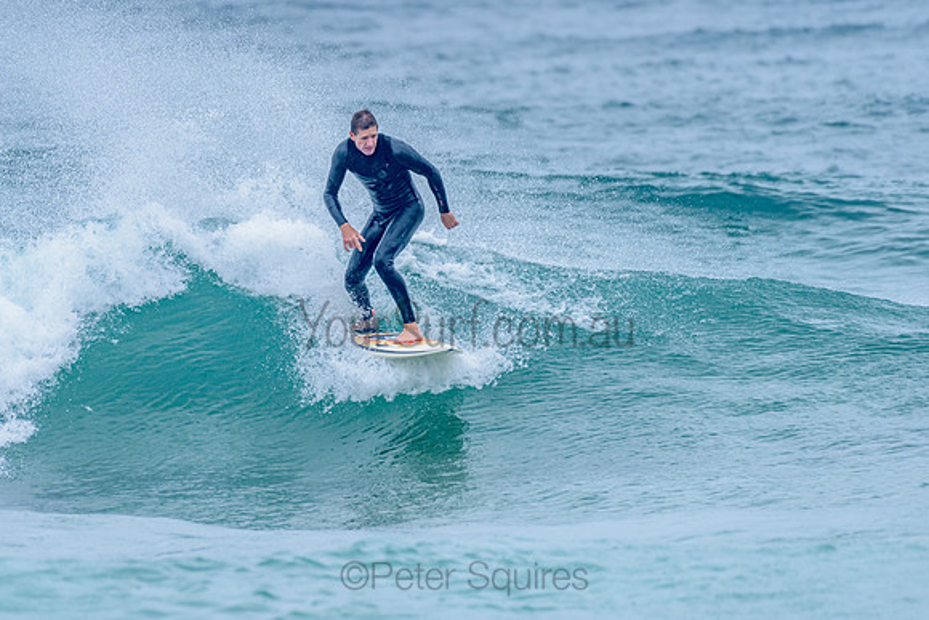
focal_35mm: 628
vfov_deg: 2.2
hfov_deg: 3.3
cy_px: 246
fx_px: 16202
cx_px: 369
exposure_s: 1/2000
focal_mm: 500
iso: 800
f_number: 5.6
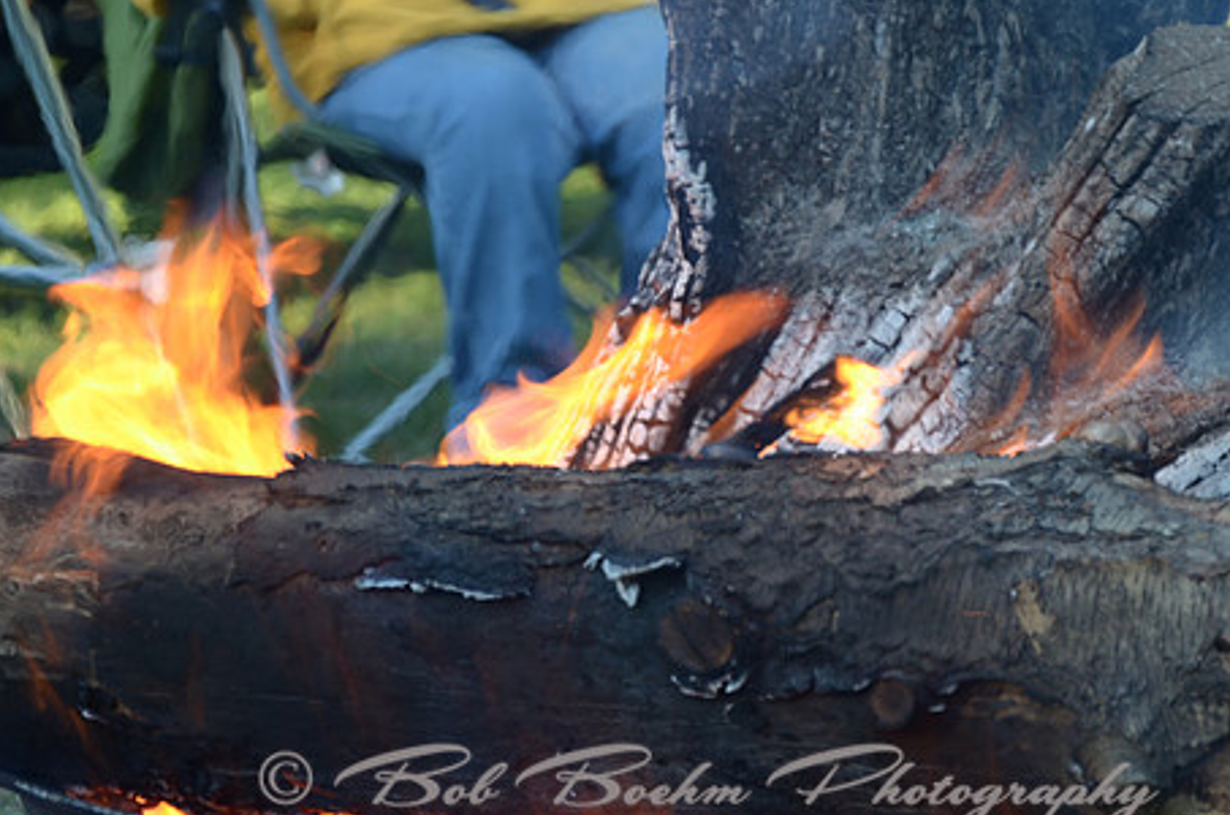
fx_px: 5898
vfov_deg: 7.9
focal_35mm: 173
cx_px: 714
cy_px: 443
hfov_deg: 11.9
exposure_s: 1/40
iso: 250
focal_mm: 90
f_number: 5.6
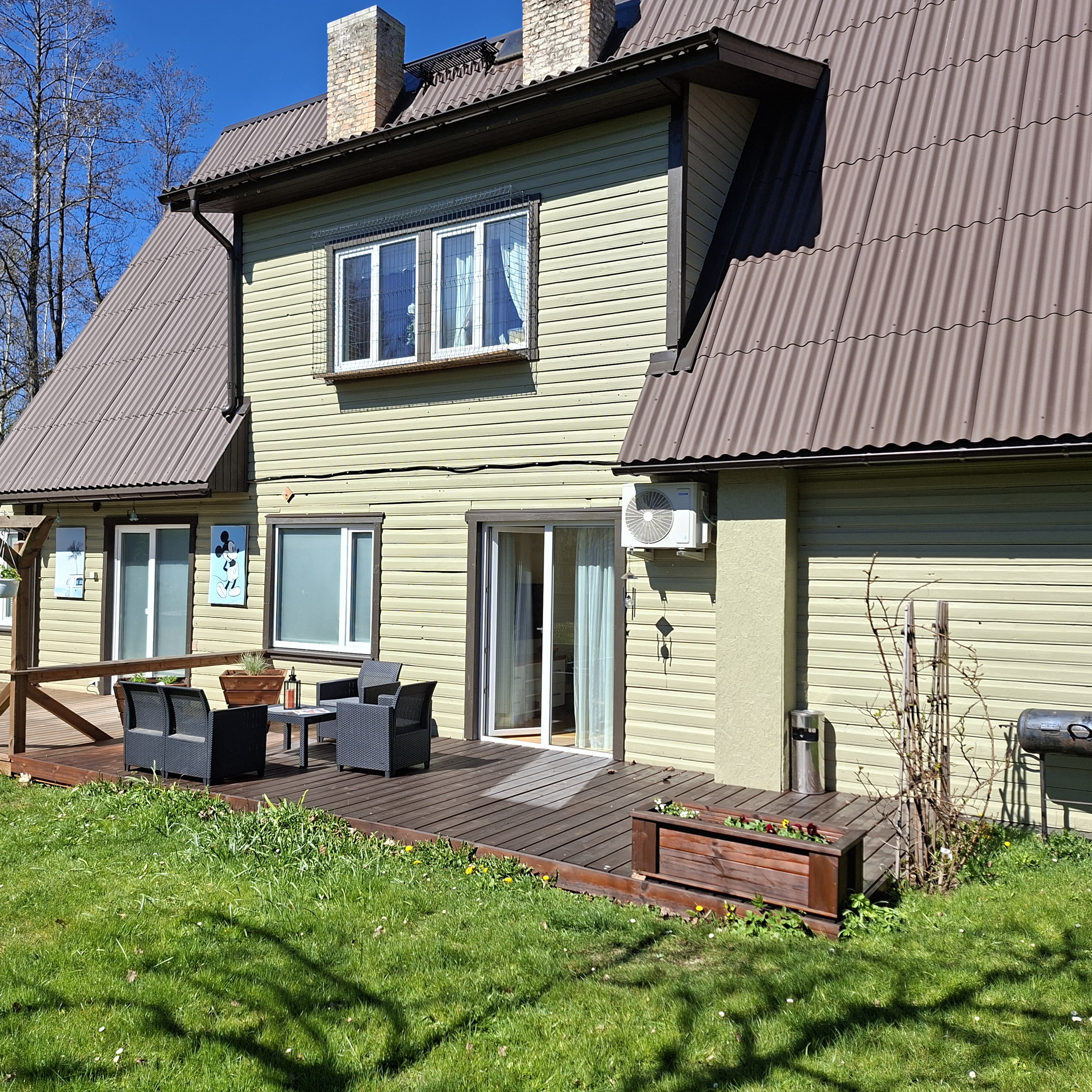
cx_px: 485
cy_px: 550
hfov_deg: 57.2
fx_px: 999
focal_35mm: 28
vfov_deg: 57.3
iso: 50
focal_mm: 5.54
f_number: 1.8
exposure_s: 1/1669
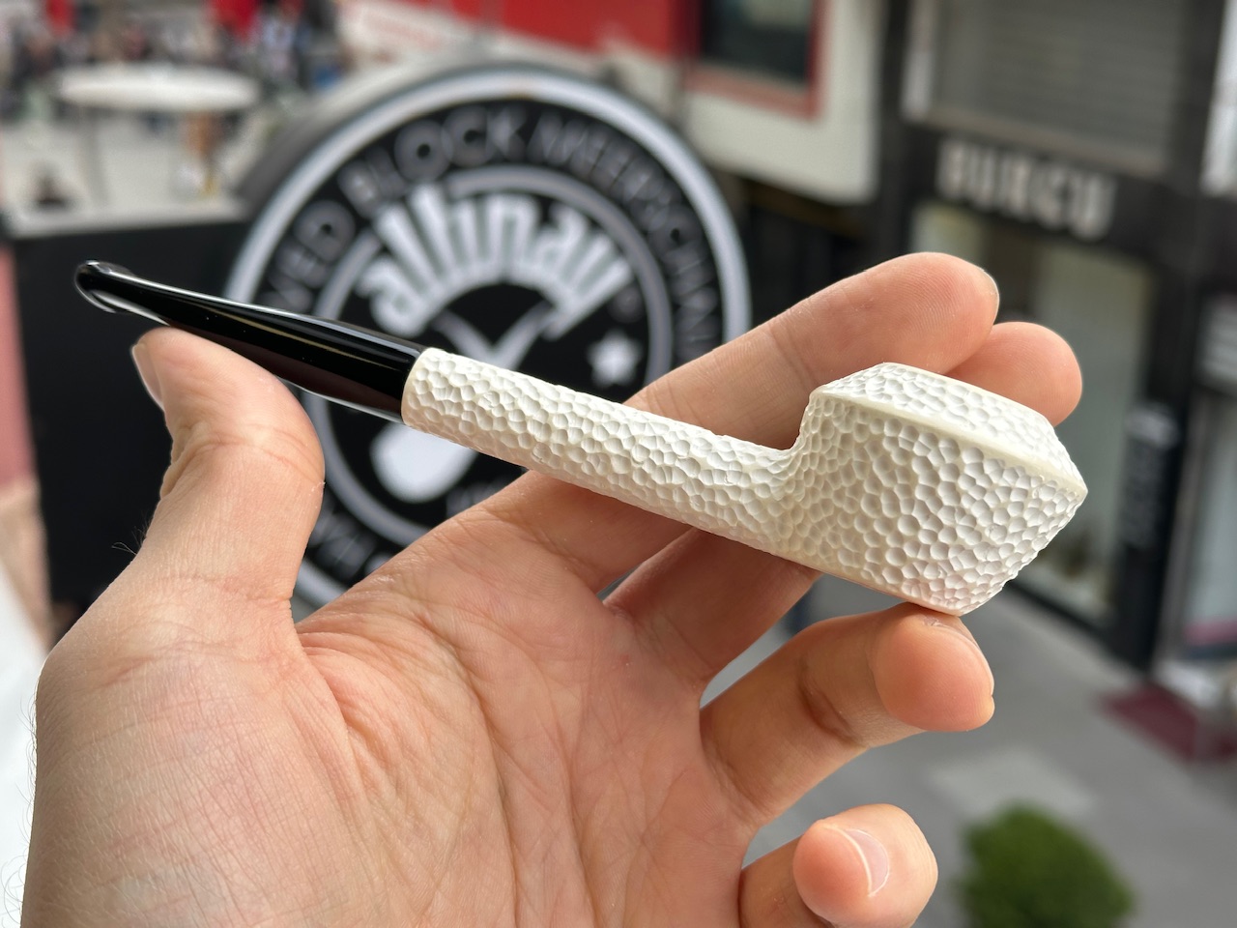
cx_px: 618
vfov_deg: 30.3
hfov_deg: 39.7
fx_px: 1715
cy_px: 464
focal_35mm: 48
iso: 64
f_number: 1.78
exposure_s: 1/387
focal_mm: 6.86
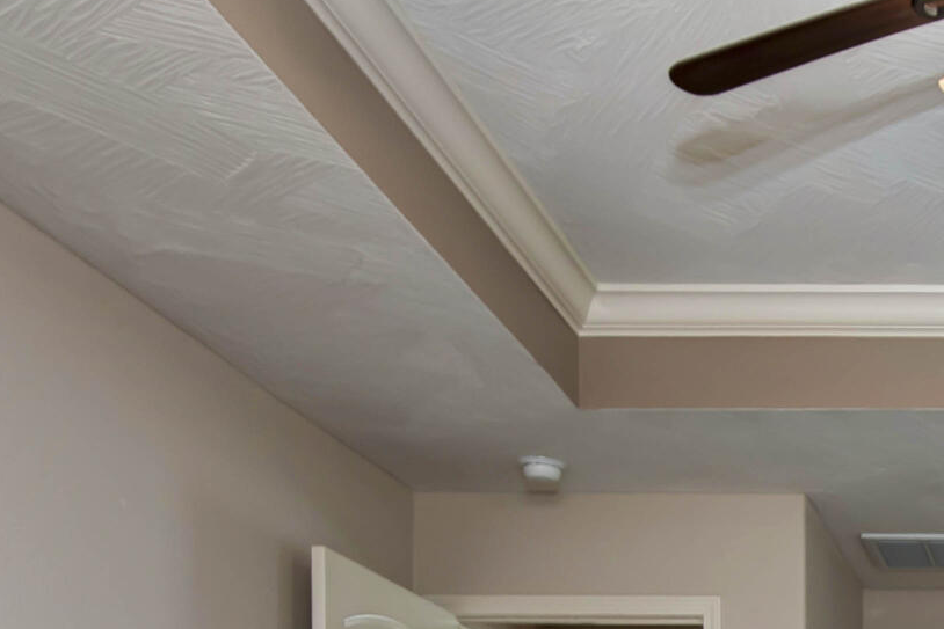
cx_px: 1106
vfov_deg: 19.5
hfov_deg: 29.6
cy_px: 985
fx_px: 1547
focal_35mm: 59
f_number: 6.7
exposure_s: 1/20
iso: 280
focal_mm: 16
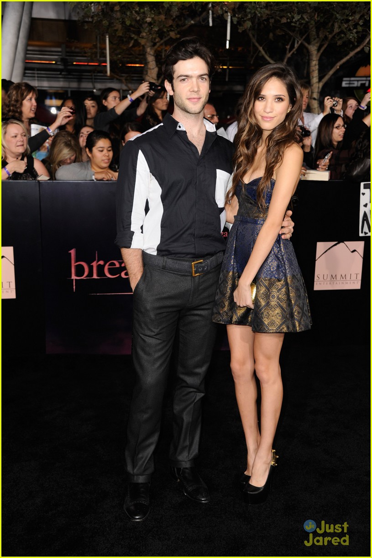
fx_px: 697
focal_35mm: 45
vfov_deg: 43.6
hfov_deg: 29.9
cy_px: 279
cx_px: 186
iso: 640
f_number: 5
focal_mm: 45
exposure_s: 1/200
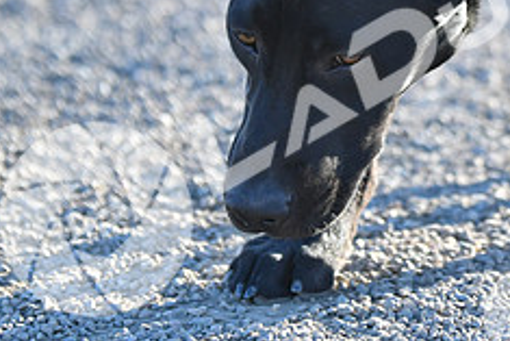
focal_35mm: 429
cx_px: 480
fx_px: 6081
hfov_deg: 4.8
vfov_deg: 3.2
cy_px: -3
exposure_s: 1/4000
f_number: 2.8
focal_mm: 116
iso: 1000
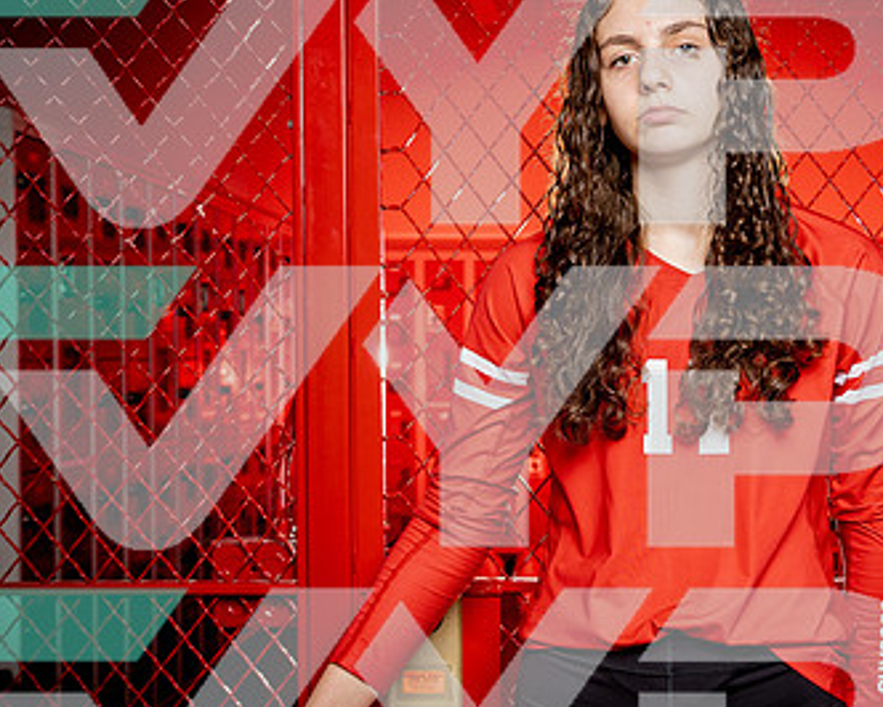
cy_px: 408
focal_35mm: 59
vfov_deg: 25.8
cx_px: 596
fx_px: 1543
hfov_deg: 31.7
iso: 400
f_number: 5
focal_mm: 36
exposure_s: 1/250
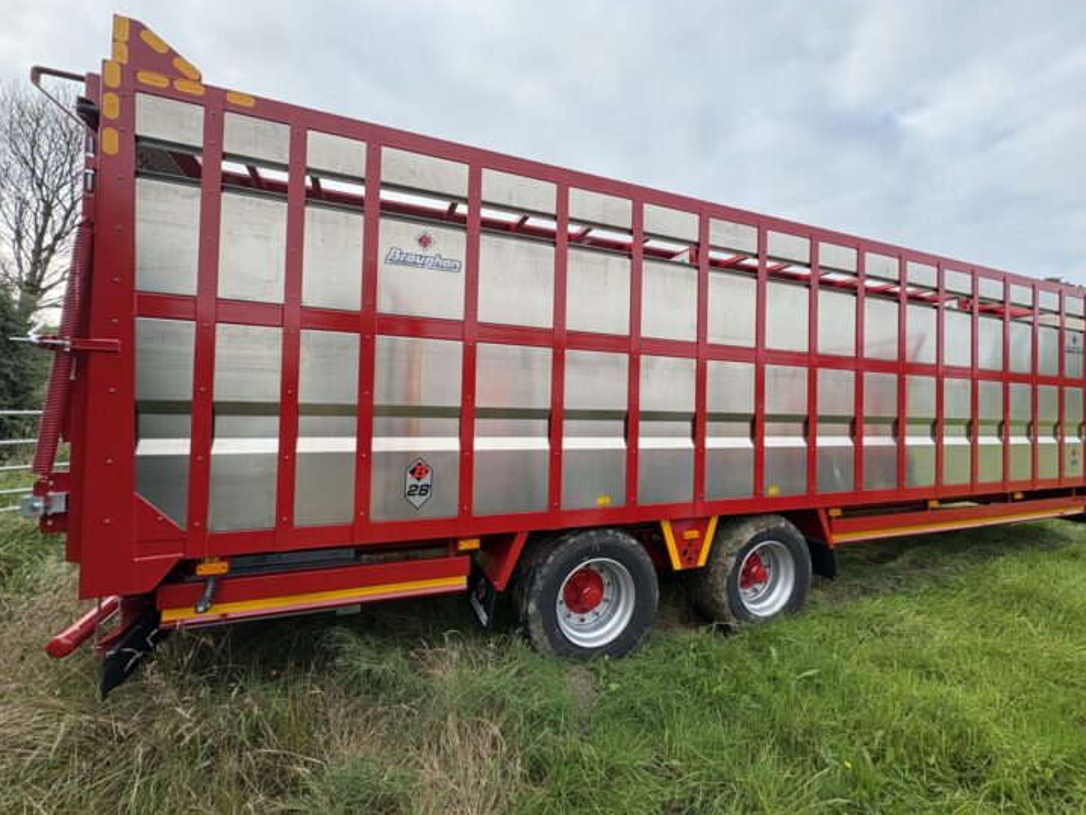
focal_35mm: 15
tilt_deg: +0.0
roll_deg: -0.4
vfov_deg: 81.7
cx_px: 554
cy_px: 394
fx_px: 471
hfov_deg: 98.1
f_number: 2.2
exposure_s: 1/347
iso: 40
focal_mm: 2.22
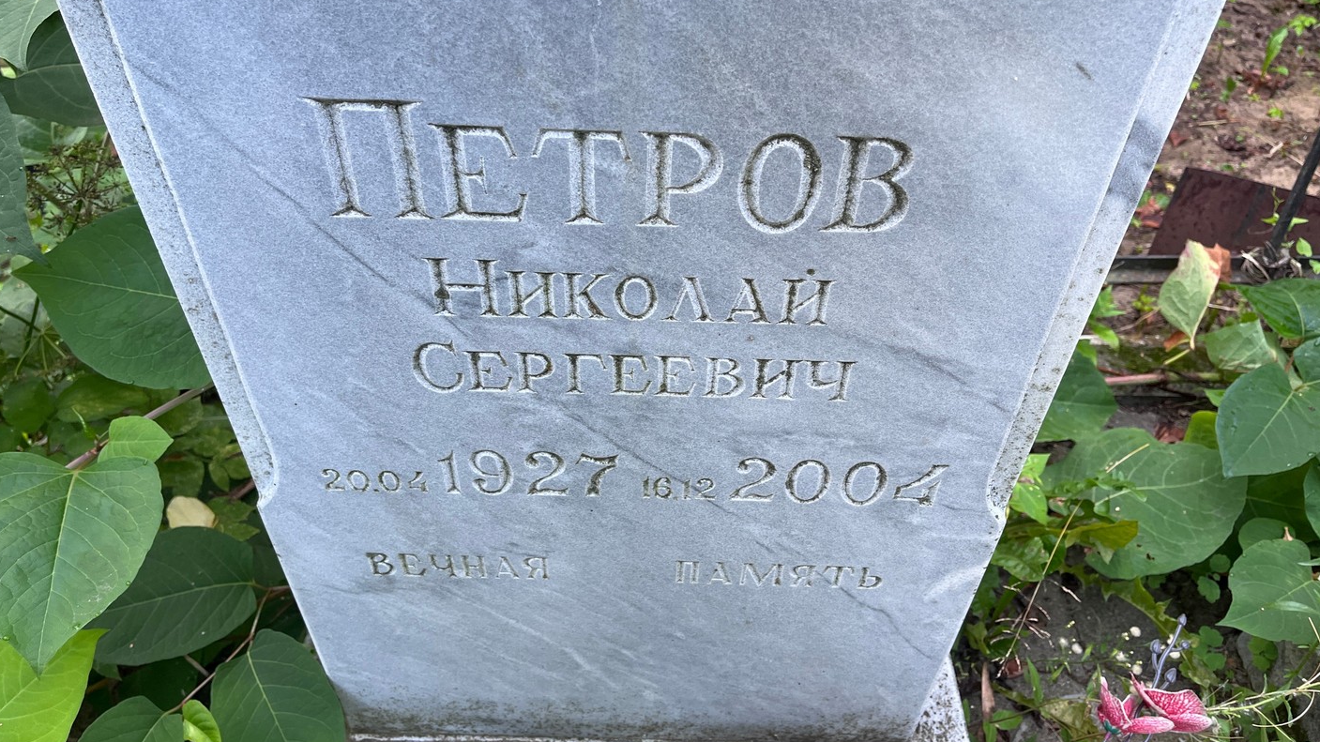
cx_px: 663
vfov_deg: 40.0
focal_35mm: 29
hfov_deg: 66.1
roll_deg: +0.8
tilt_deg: -41.0
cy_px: 298
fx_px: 1015
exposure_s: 1/121
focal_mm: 5.1
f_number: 1.6
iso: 80
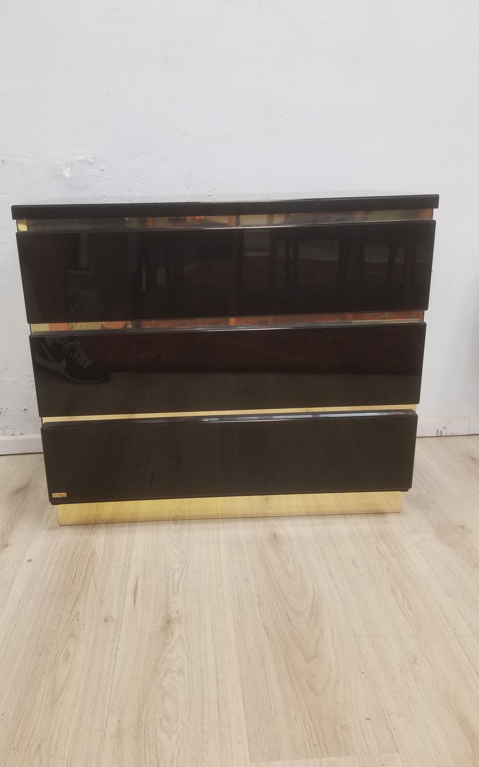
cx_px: 200
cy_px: 388
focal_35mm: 28
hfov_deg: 44.4
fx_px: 585
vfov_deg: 66.5
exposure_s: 1/33
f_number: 1.7
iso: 200
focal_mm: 4.25
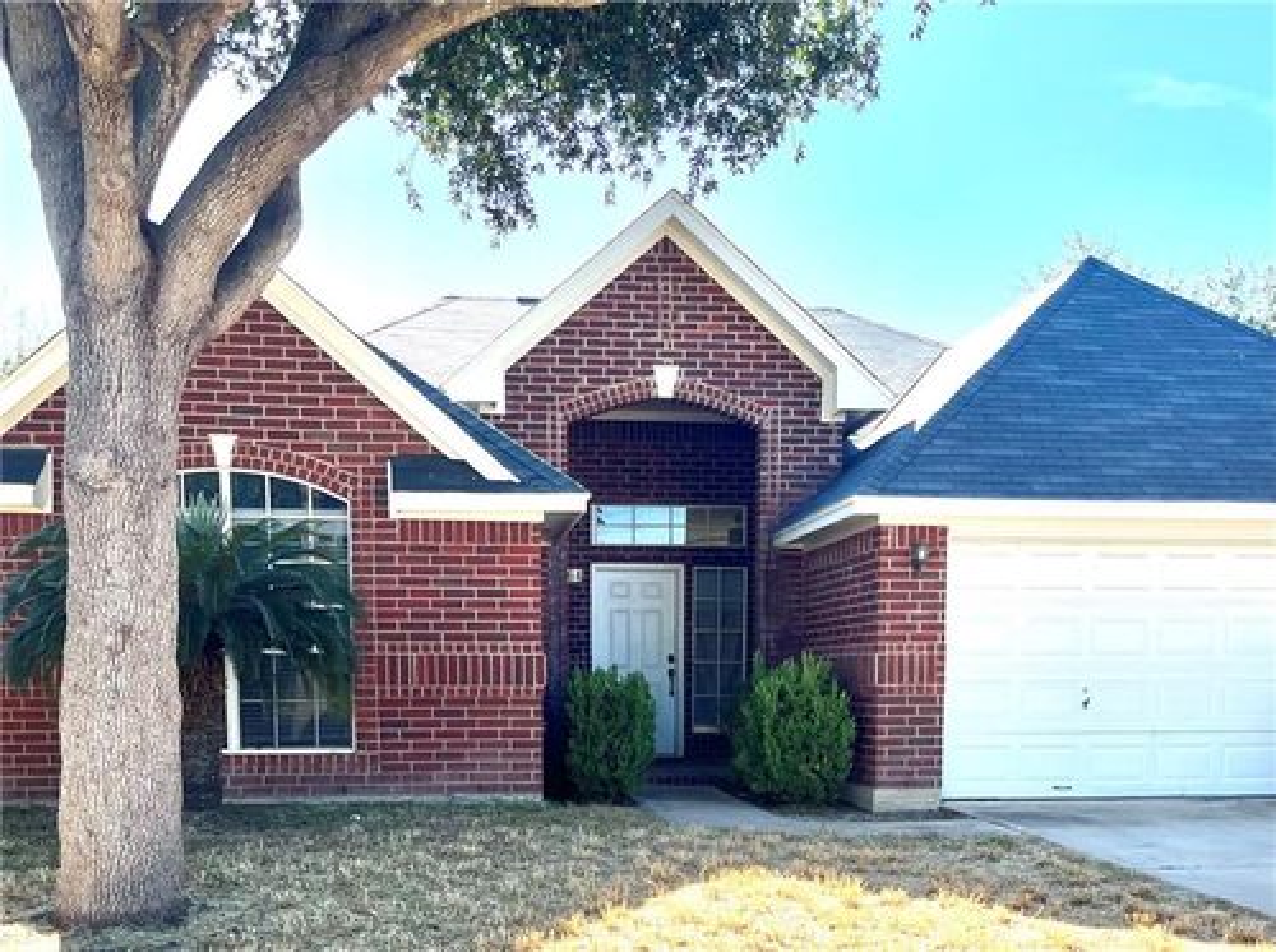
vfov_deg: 52.9
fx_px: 957
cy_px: 476
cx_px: 638
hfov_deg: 67.4
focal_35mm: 26
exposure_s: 1/1600
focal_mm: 5.1
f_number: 1.6
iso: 50
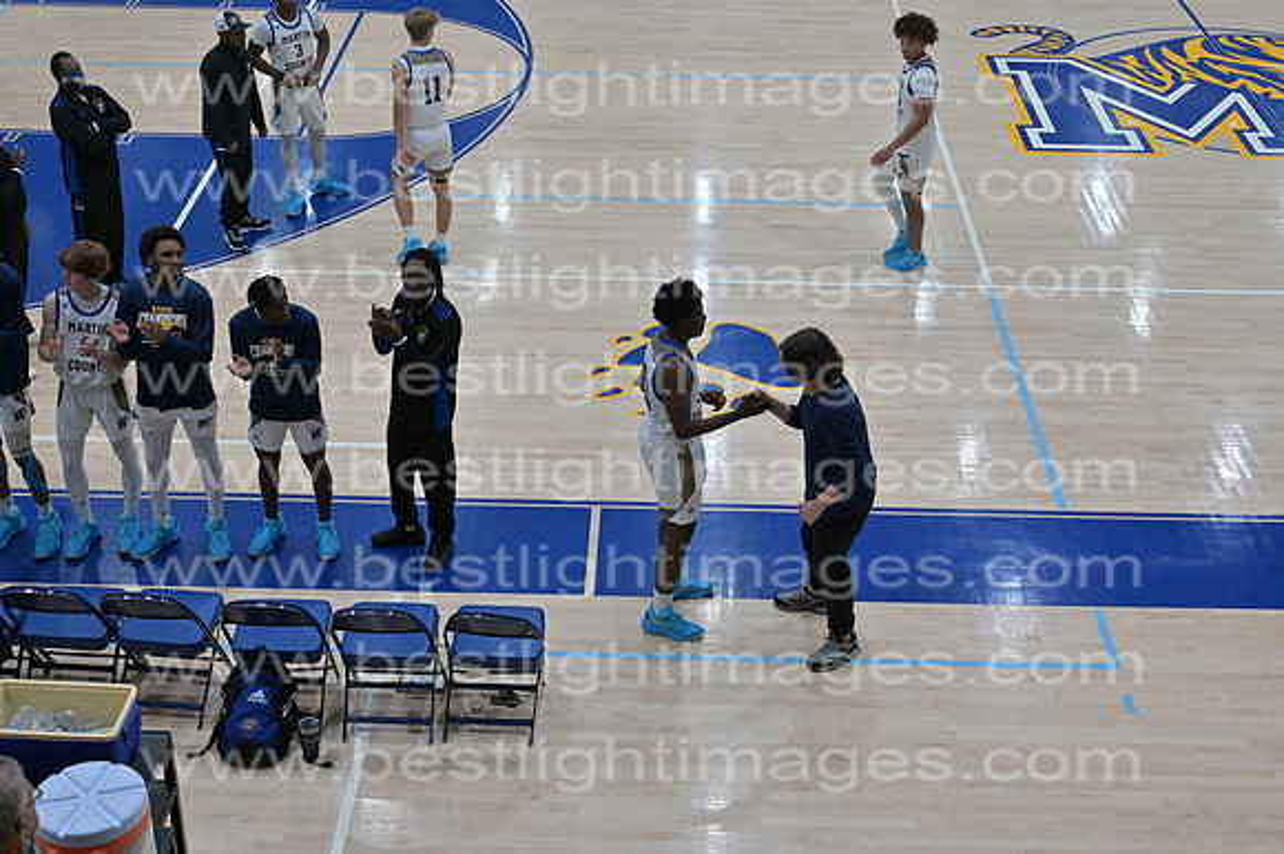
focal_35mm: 50
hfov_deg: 39.6
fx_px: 1782
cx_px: 642
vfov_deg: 27.0
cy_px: 427
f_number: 4
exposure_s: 1/400
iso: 2500
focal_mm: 50
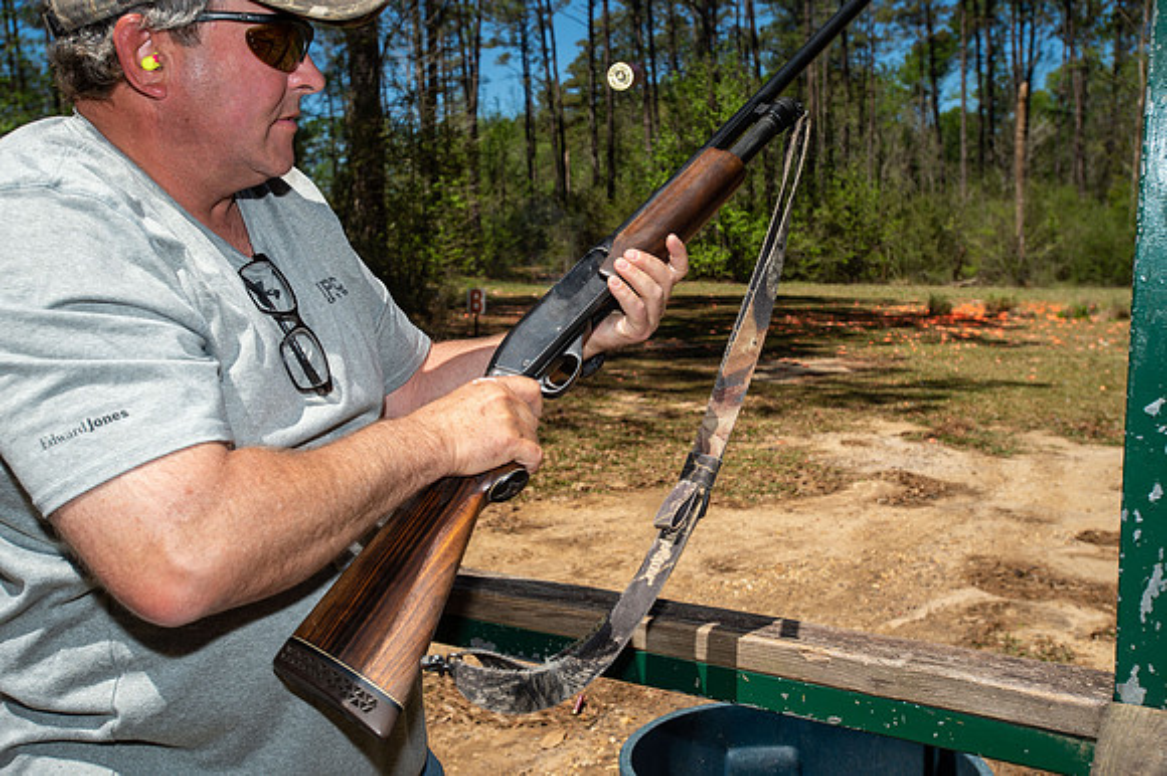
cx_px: 584
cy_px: 388
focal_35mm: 35
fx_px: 1134
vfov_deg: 37.8
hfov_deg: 54.5
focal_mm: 35
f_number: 8
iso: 100
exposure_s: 1/250
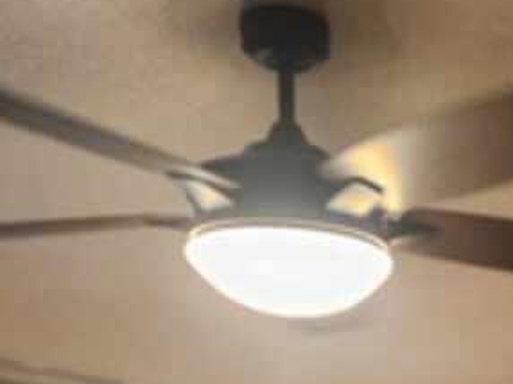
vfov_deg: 12.4
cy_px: 806
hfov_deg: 17.8
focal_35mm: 103
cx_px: 674
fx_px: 1525
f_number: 1.8
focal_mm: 6.4
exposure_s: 1/120
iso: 320
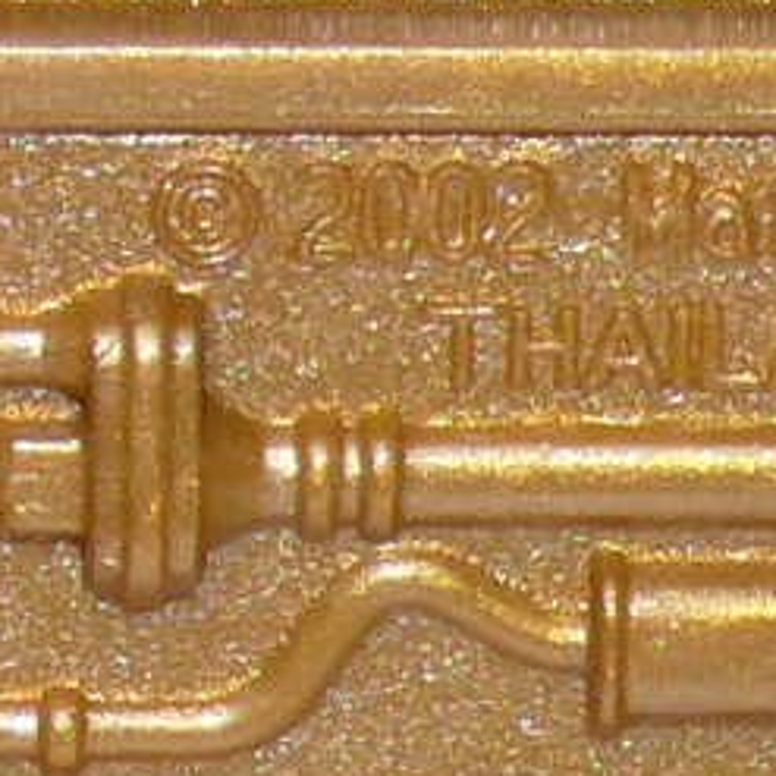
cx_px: 452
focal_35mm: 589
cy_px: 364
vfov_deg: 3.0
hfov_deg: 3.0
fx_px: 14938
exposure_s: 1/30
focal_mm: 13.5
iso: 100
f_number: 4
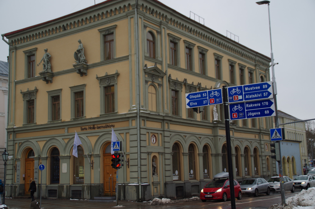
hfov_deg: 40.4
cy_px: 104
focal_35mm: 49
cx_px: 158
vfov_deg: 27.4
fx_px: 428
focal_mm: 33
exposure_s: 1/100
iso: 100
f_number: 4
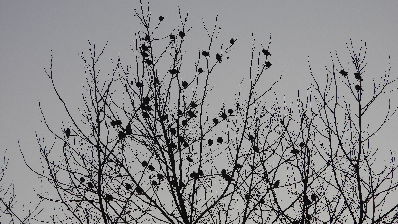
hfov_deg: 11.6
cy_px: 144
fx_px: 1963
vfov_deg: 6.5
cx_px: 200
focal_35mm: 186
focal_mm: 30.5
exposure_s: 1/250
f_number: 4
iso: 100
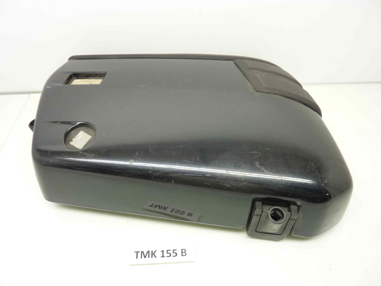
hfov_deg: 69.4
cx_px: 190
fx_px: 275
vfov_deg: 54.9
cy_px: 143
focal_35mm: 25
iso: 125
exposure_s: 1/13
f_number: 3.3
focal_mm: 4.1
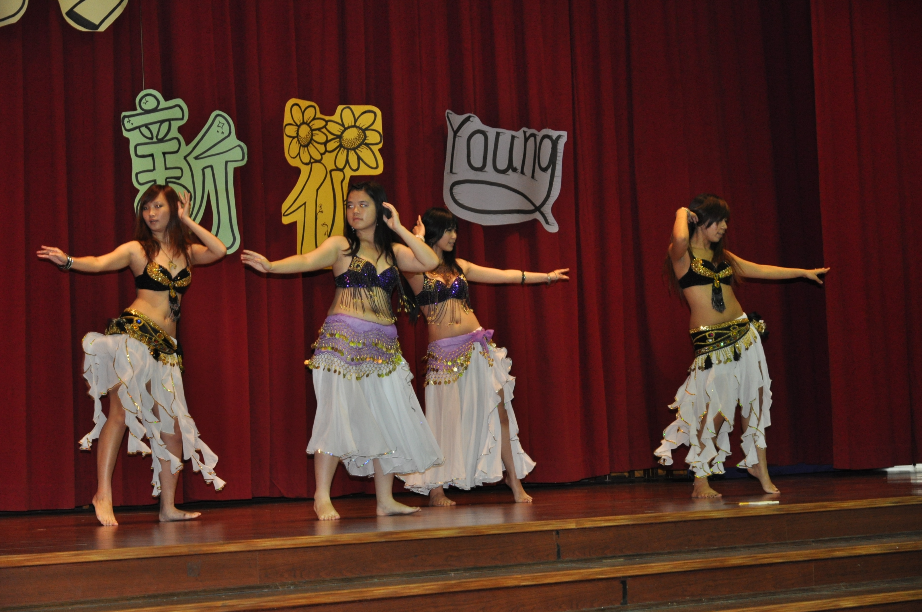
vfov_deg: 16.5
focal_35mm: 82
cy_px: 306
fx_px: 2110
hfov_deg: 24.6
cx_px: 461
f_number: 5.3
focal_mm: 55
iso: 800
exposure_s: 1/60
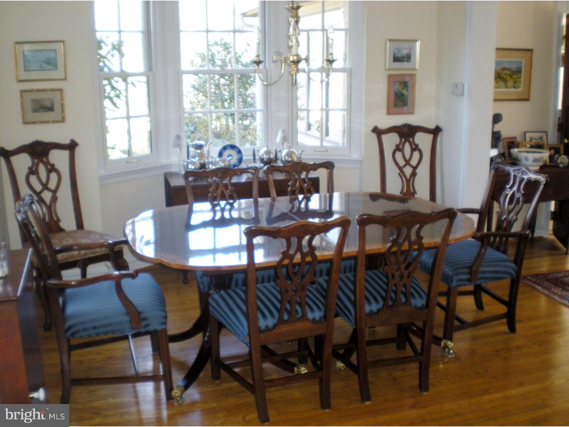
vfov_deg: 37.7
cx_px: 284
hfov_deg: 49.0
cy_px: 214
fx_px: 625
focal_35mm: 38
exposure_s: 1/30
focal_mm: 6.3
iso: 133
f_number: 3.1
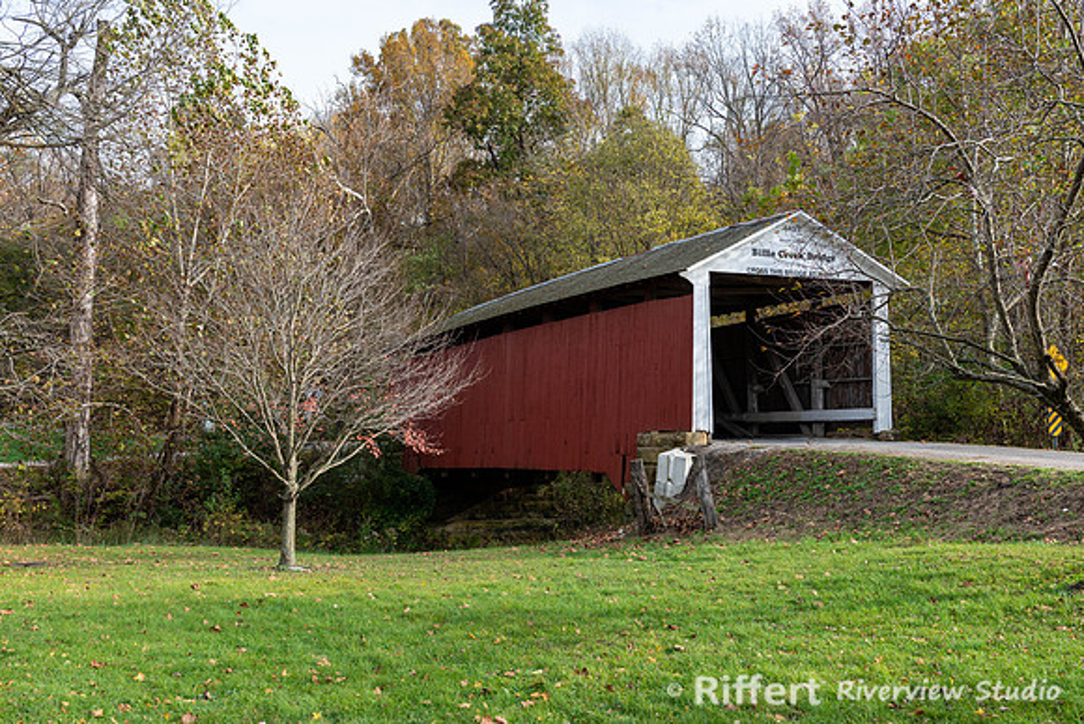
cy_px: 362
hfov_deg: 48.9
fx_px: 1193
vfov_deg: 33.7
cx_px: 542
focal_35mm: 40
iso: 400
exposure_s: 1/250
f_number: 8
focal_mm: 38
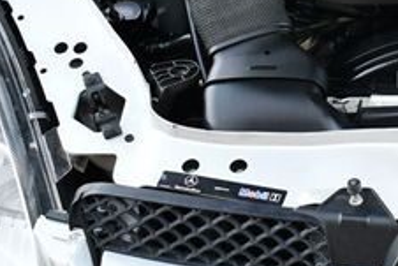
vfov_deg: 13.4
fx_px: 1128
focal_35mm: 102
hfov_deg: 18.8
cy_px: 42
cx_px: 497
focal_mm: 18
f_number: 3.5
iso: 450
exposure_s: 1/250
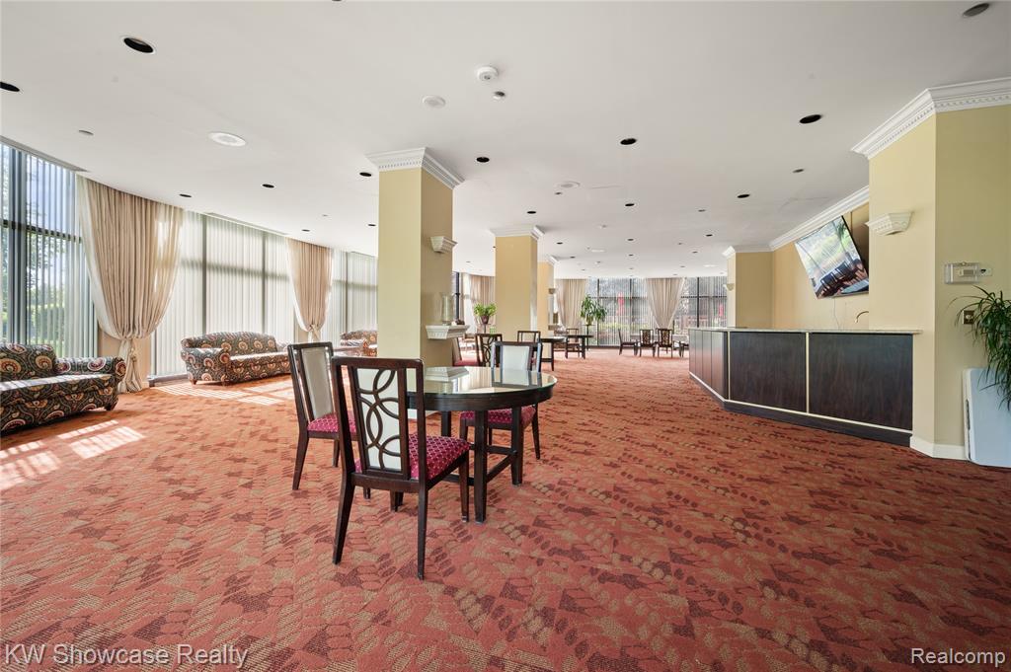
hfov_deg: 104.3
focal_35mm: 14
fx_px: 393
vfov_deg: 81.1
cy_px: 336
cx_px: 506
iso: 100
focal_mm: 14
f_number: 11
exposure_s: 1/1.25
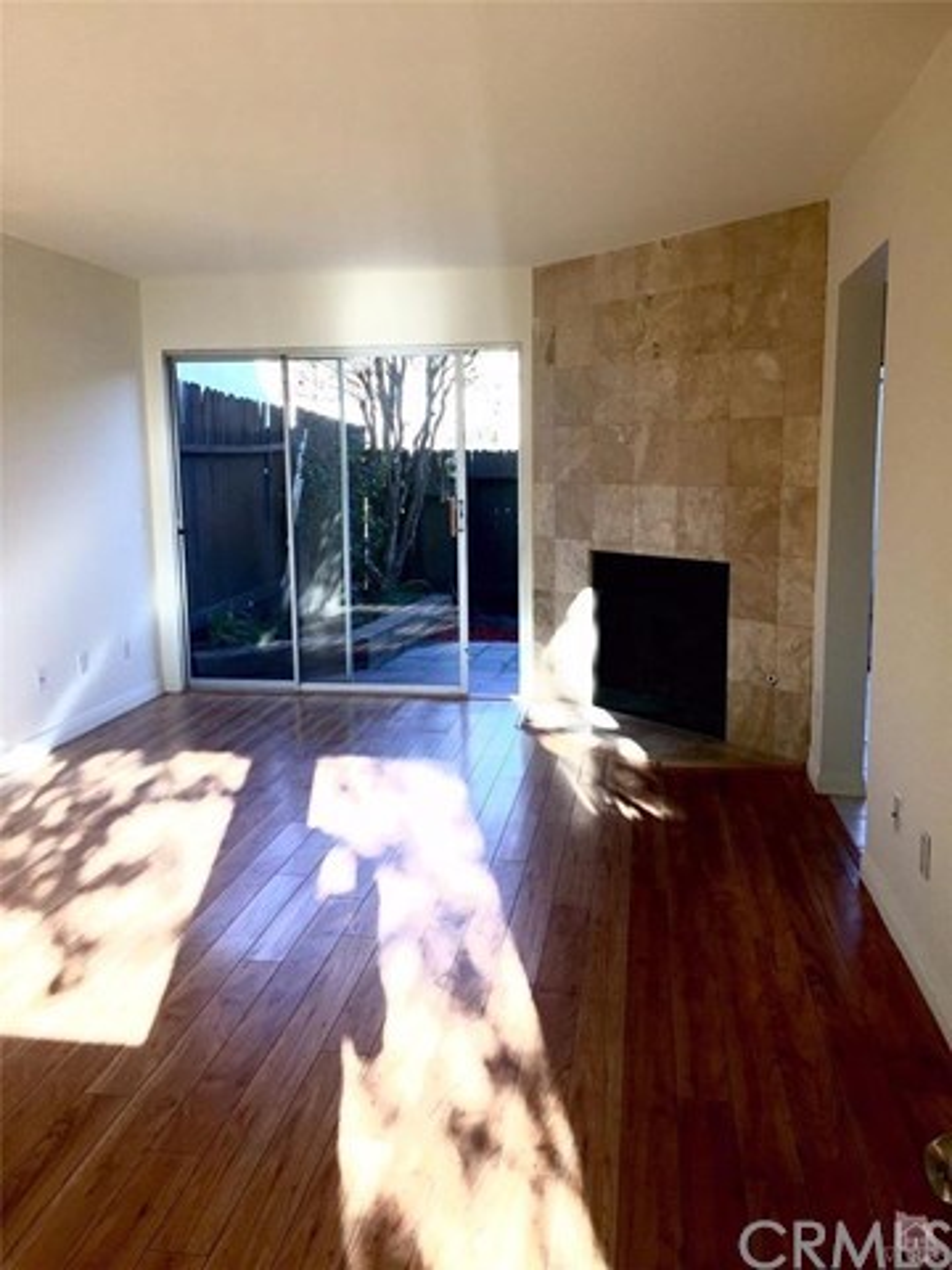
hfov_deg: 48.2
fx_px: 1063
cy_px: 635
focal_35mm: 29
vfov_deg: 61.7
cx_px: 476
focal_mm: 4.15
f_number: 2.2
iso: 32
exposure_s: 1/247
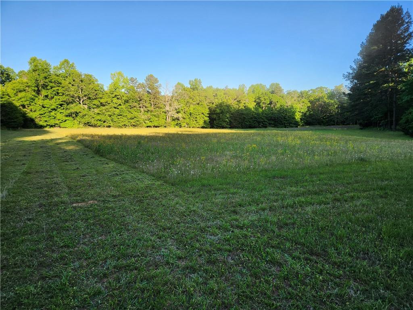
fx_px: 274
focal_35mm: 23
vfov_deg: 58.9
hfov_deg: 73.9
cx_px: 206
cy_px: 155
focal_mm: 5.4
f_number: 1.8
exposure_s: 1/424
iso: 20
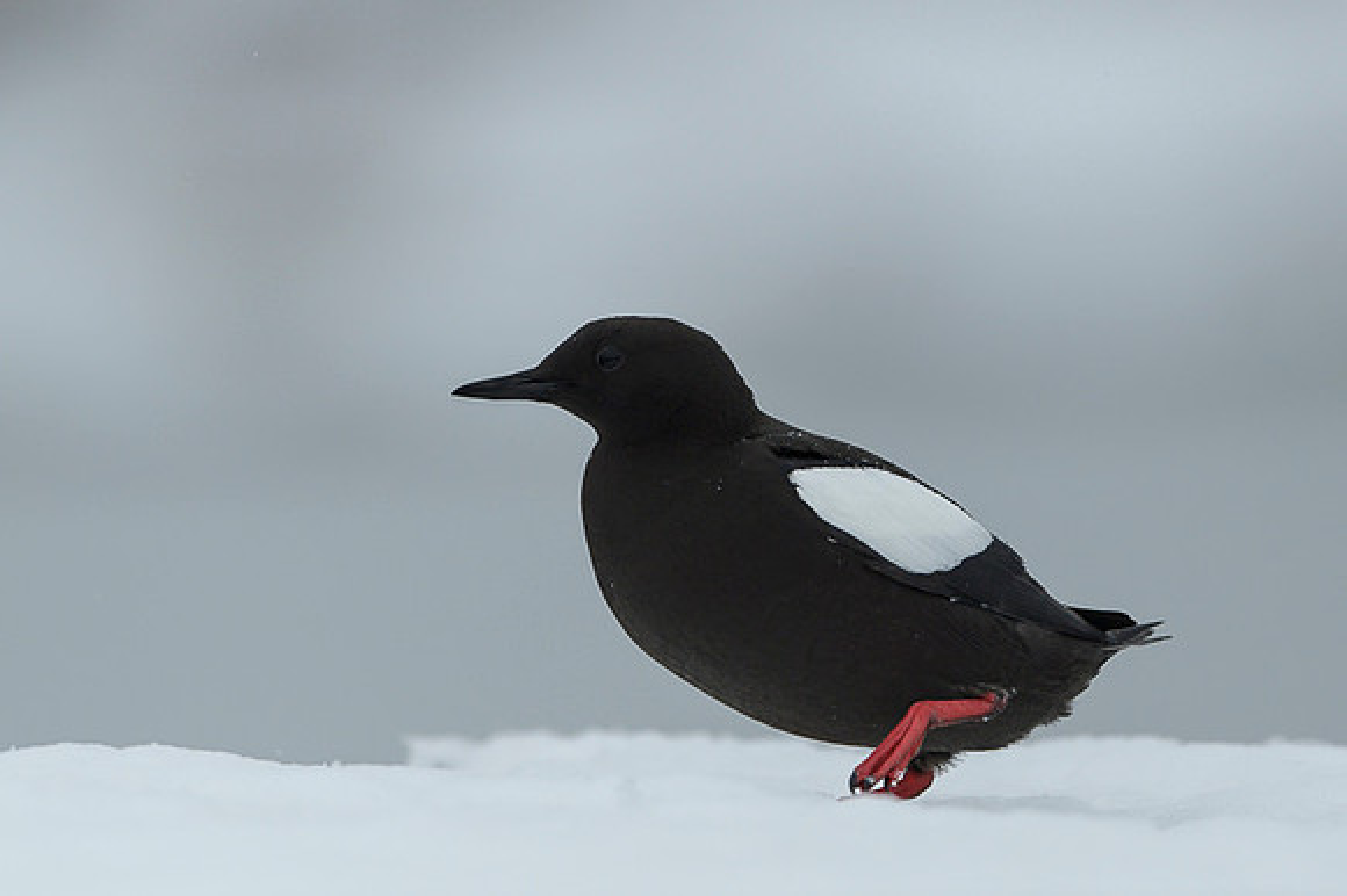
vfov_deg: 2.3
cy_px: 363
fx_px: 22241
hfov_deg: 3.5
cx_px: 801
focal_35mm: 595
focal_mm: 500
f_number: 4
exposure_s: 1/3200
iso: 800
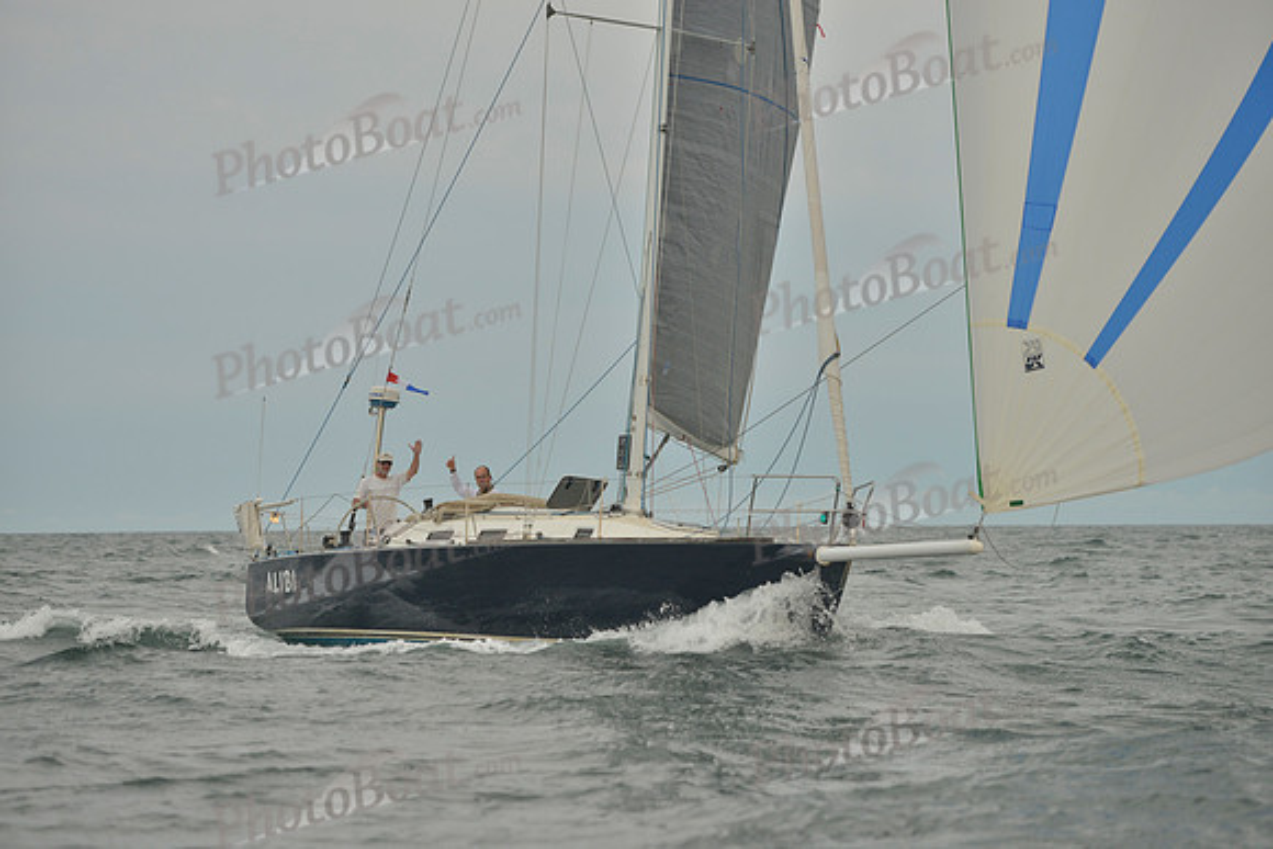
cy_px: 424
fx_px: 4598
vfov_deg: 10.6
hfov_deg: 15.8
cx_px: 636
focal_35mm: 130
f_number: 3.5
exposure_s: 1/1250
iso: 400
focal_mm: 130
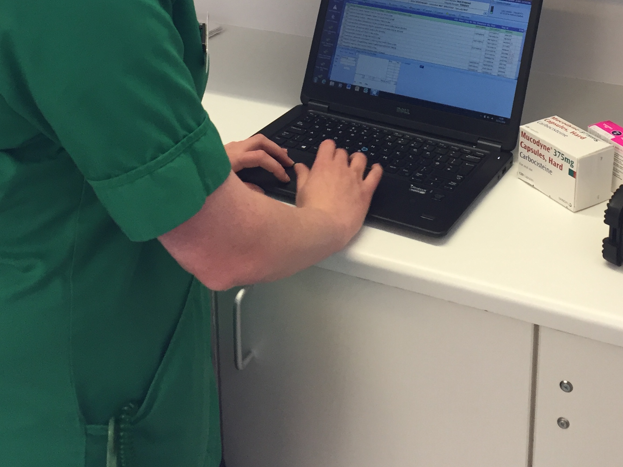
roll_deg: +0.5
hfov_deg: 36.0
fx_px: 954
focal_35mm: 53
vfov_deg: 25.6
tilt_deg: -14.6
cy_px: -42
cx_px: 388
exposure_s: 1/33
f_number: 2.2
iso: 40
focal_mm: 4.15
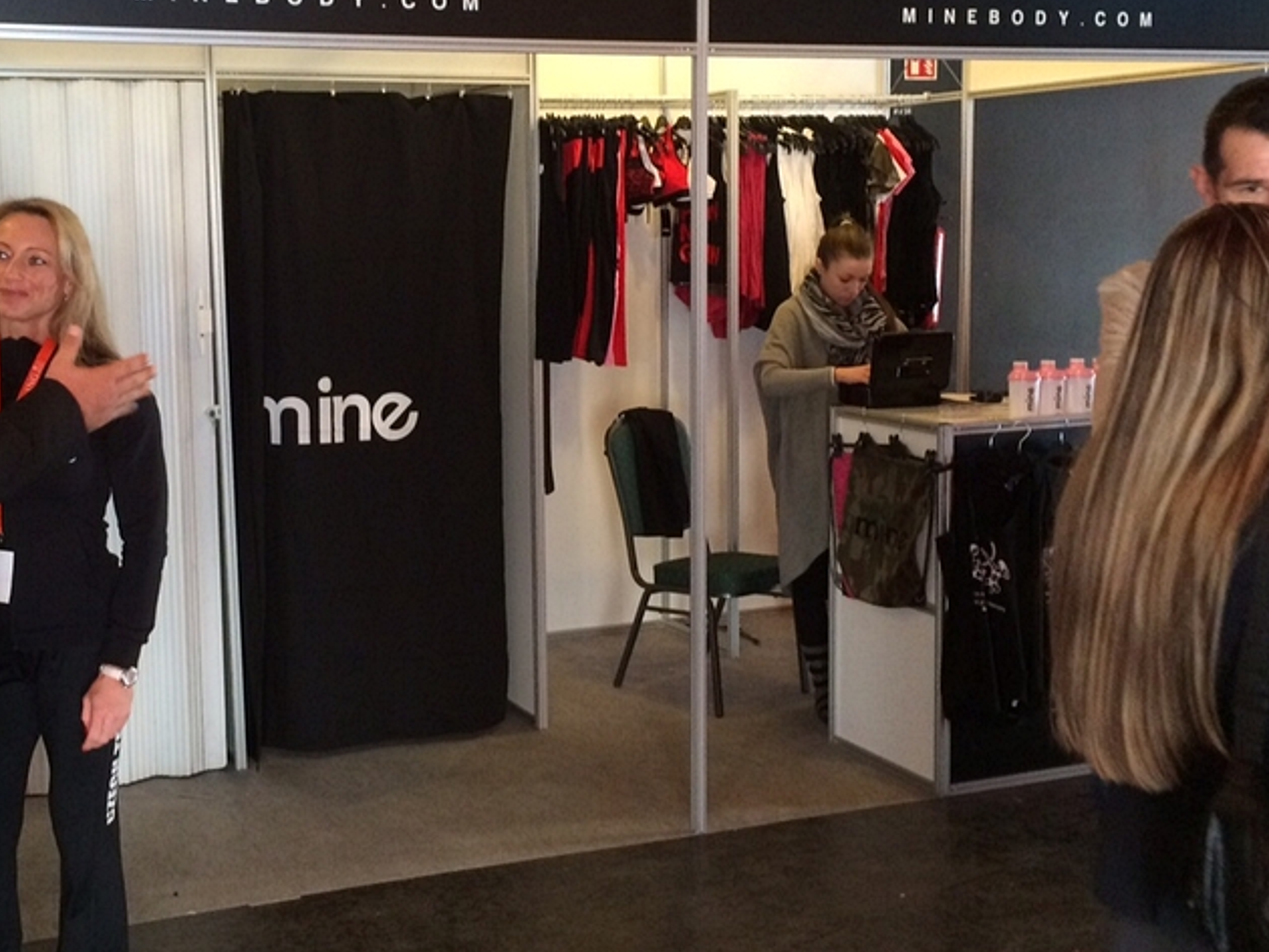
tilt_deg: -5.9
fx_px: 1687
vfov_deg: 31.5
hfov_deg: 40.7
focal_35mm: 46
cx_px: 431
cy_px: 390
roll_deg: +0.6
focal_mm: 4.15
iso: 320
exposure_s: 1/33
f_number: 2.2
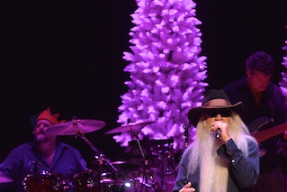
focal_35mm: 447
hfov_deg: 4.6
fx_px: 3565
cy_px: 206
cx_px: 103
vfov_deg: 3.1
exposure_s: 1/250
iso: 1000
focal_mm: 170
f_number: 2.8
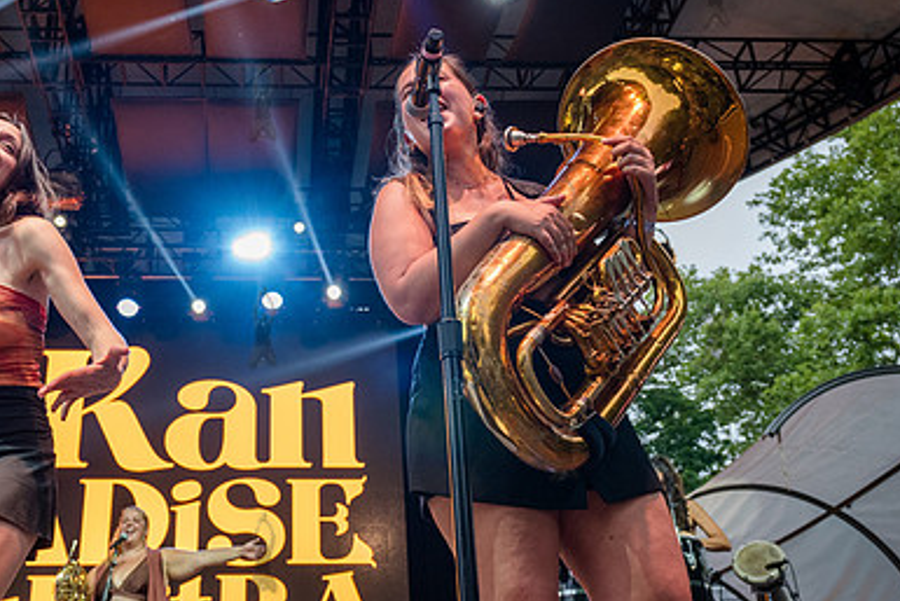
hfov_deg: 45.9
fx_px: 1050
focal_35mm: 42
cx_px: 326
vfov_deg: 31.9
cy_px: 310
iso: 2000
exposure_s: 1/250
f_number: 4
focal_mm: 24
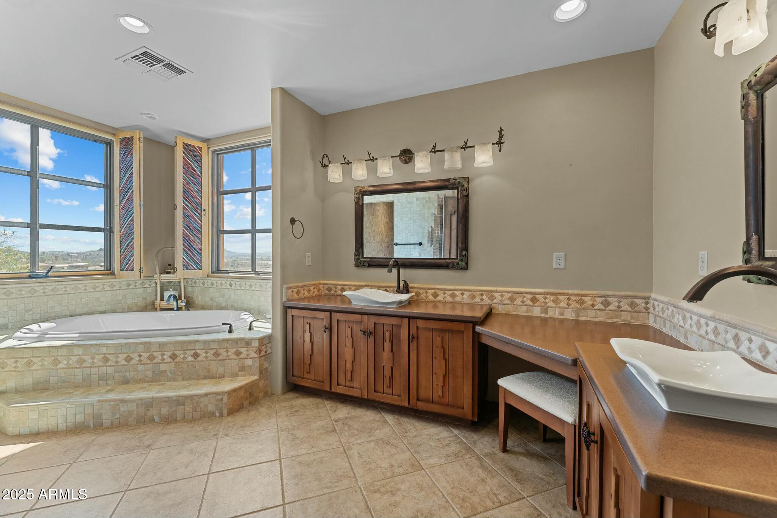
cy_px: 259
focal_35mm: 15
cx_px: 388
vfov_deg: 77.3
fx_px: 324
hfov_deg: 100.4
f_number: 8
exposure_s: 1/13
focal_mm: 15
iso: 400
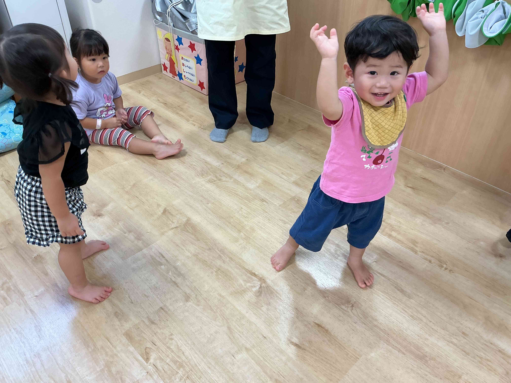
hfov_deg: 61.7
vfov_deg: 48.2
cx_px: 256
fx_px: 428
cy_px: 192
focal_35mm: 29
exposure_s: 1/120
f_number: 1.8
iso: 64
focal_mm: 3
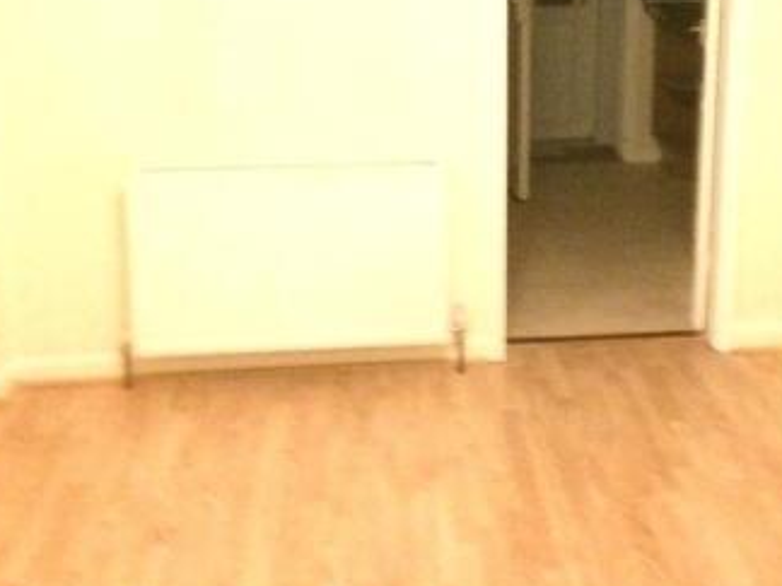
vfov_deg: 26.7
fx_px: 1220
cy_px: 141
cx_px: 477
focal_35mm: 54
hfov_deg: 35.4
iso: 2500
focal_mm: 4.12
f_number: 2.2
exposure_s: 1/17
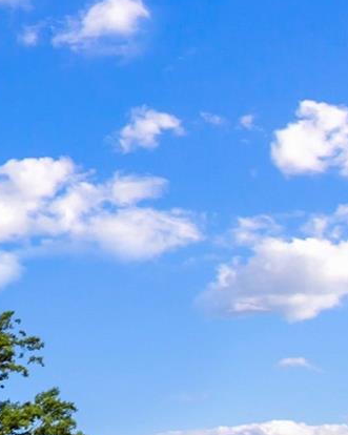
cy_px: 637
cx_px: -503
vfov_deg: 17.1
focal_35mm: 102
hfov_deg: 12.0
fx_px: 1314
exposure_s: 1/1000
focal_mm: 8.38
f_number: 2.8
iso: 100
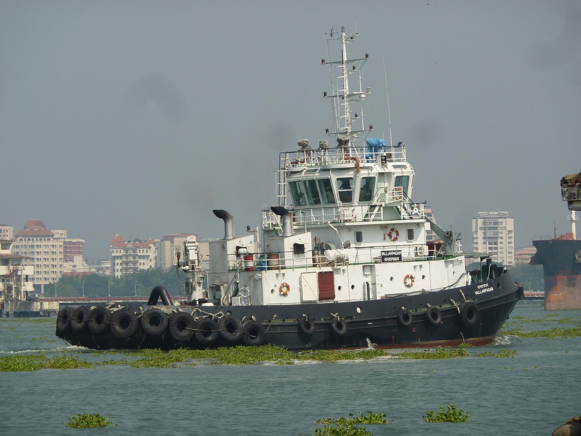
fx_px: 3776
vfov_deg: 6.6
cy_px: 218
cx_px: 290
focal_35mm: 225
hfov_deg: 8.8
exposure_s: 1/640
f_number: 5.6
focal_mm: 37
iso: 80
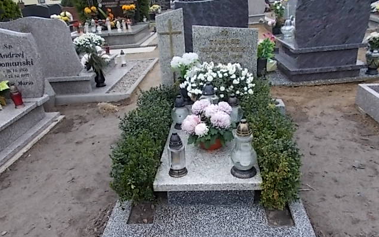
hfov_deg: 66.5
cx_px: 191
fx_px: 289
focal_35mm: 28
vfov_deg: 44.5
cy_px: 129
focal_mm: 4.6
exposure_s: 1/30
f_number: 3.2
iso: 80
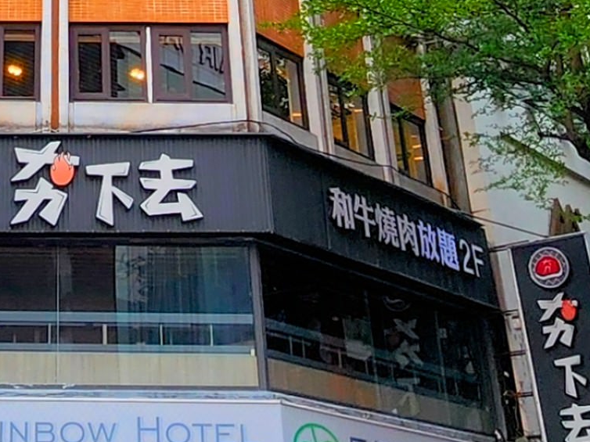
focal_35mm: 69
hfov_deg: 27.2
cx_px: 58
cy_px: -96
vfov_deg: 19.9
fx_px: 1176
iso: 125
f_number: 2.2
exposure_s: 1/60
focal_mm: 2.2
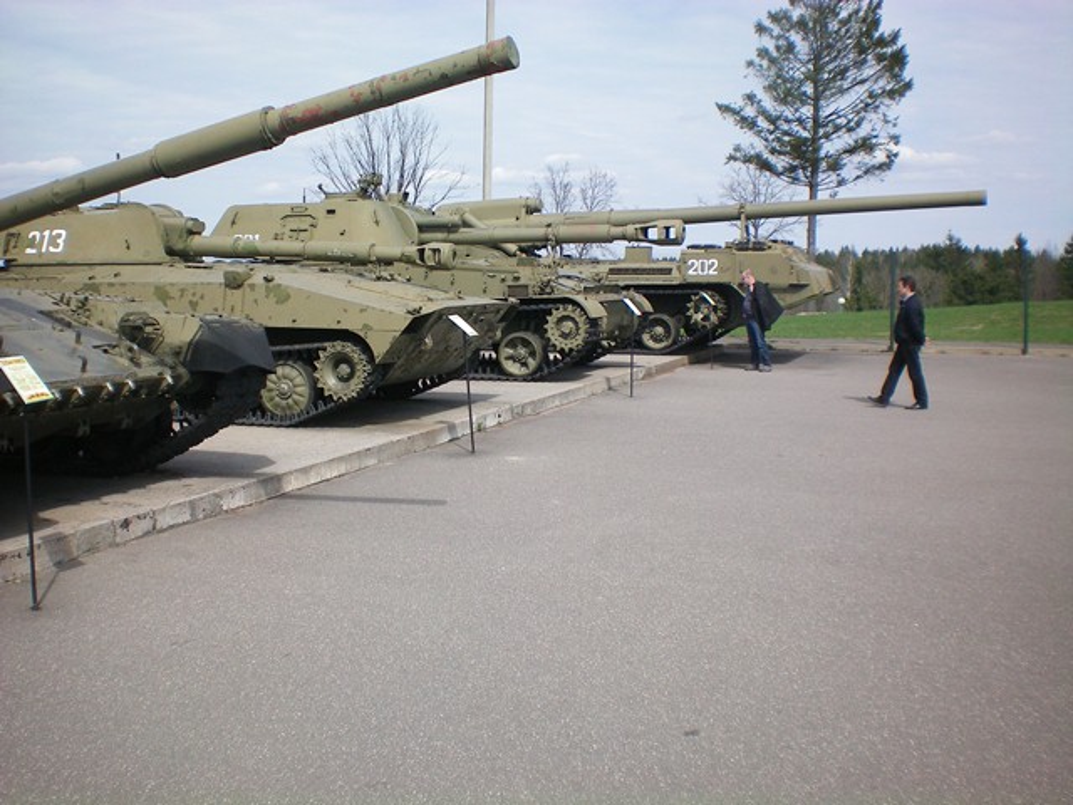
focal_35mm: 38
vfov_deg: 37.7
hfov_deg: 49.0
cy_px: 402
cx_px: 536
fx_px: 1178
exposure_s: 1/500
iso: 64
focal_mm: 6.3
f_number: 4.6
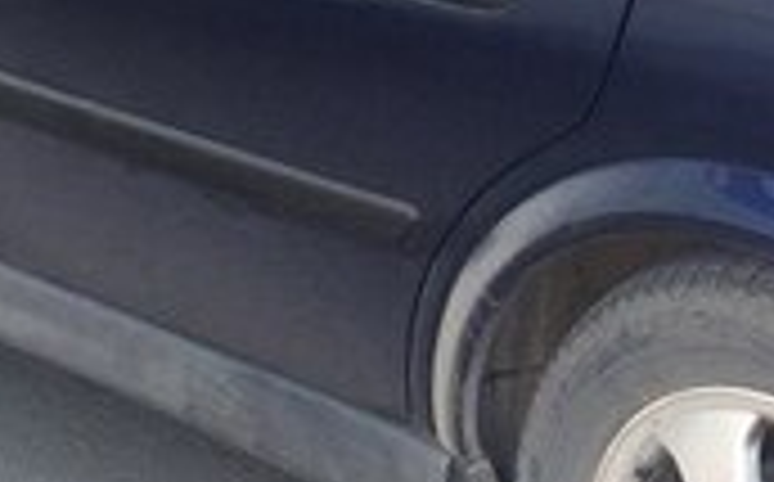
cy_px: -133
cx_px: 616
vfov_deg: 10.8
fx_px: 2486
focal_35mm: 118
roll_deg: +1.0
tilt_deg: -16.8
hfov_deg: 17.6
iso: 32
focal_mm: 4.15
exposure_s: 1/108
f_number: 2.2
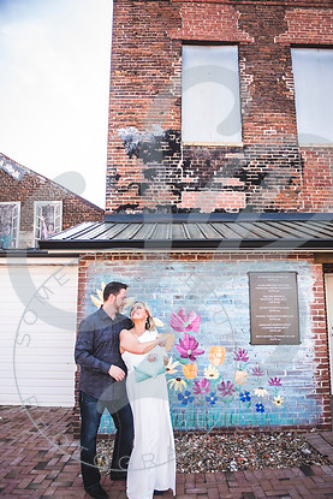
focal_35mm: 26
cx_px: 179
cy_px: 268
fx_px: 360
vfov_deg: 69.3
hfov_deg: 49.5
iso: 100
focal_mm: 24
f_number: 2.8
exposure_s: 1/400
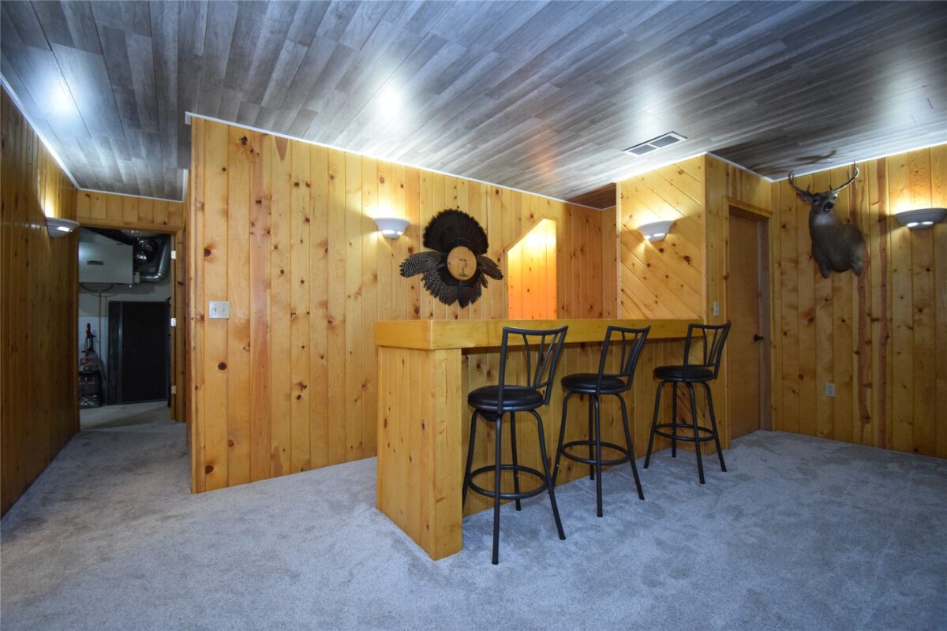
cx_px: 474
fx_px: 395
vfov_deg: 77.3
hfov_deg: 100.4
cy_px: 316
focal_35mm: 15
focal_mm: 10
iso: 3600
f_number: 4.5
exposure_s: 1/60
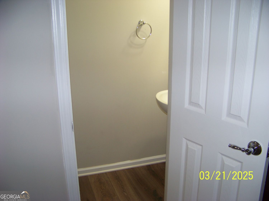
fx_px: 280
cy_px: 100
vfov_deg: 39.7
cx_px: 134
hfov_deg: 51.4
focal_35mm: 36
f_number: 2.8
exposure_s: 1/30
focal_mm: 5.85
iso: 64
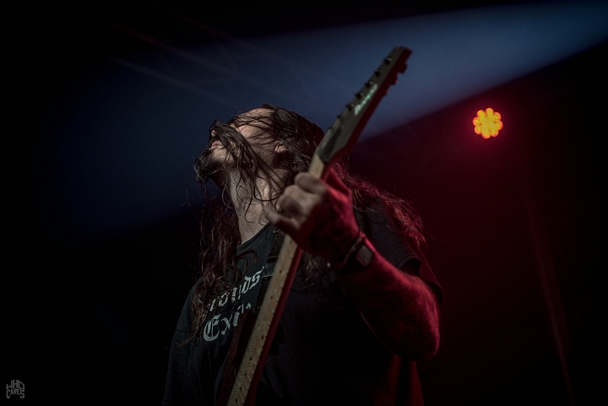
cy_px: 203
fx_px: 1183
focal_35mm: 70
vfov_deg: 19.5
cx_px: 304
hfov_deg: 28.8
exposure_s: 1/100
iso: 400
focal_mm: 70
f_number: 2.8
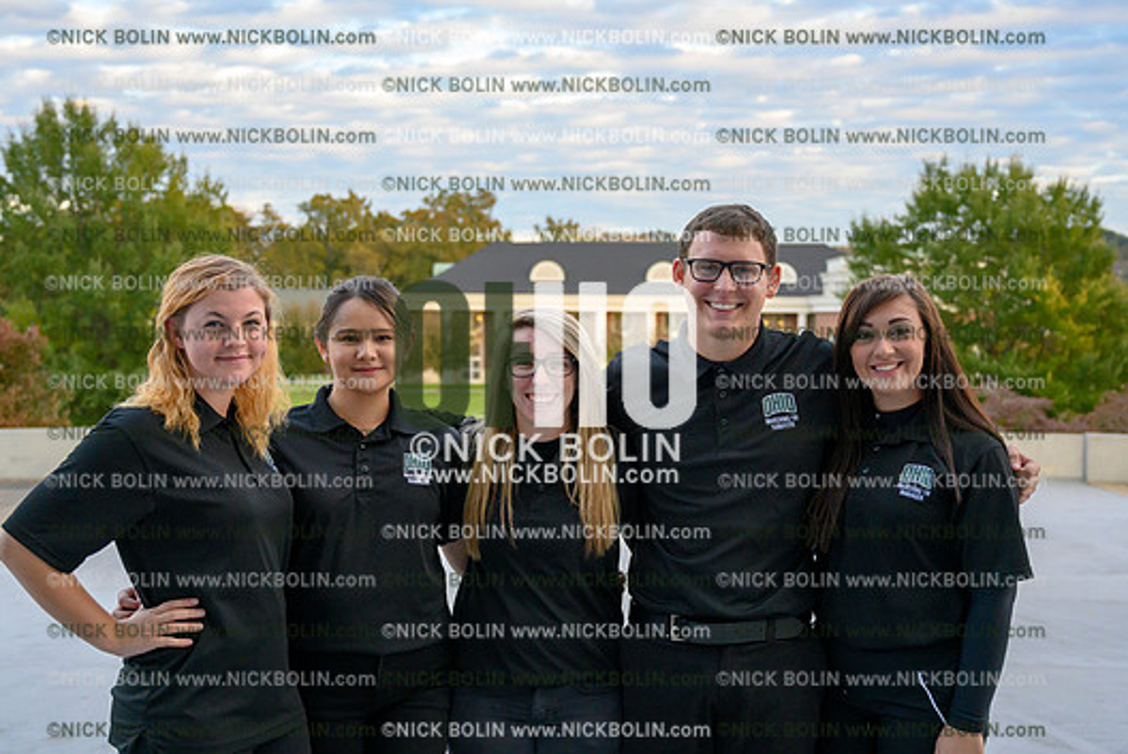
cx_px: 545
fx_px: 1411
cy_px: 383
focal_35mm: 45
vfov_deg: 29.9
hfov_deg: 43.6
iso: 2000
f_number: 4
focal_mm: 41
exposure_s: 1/1250
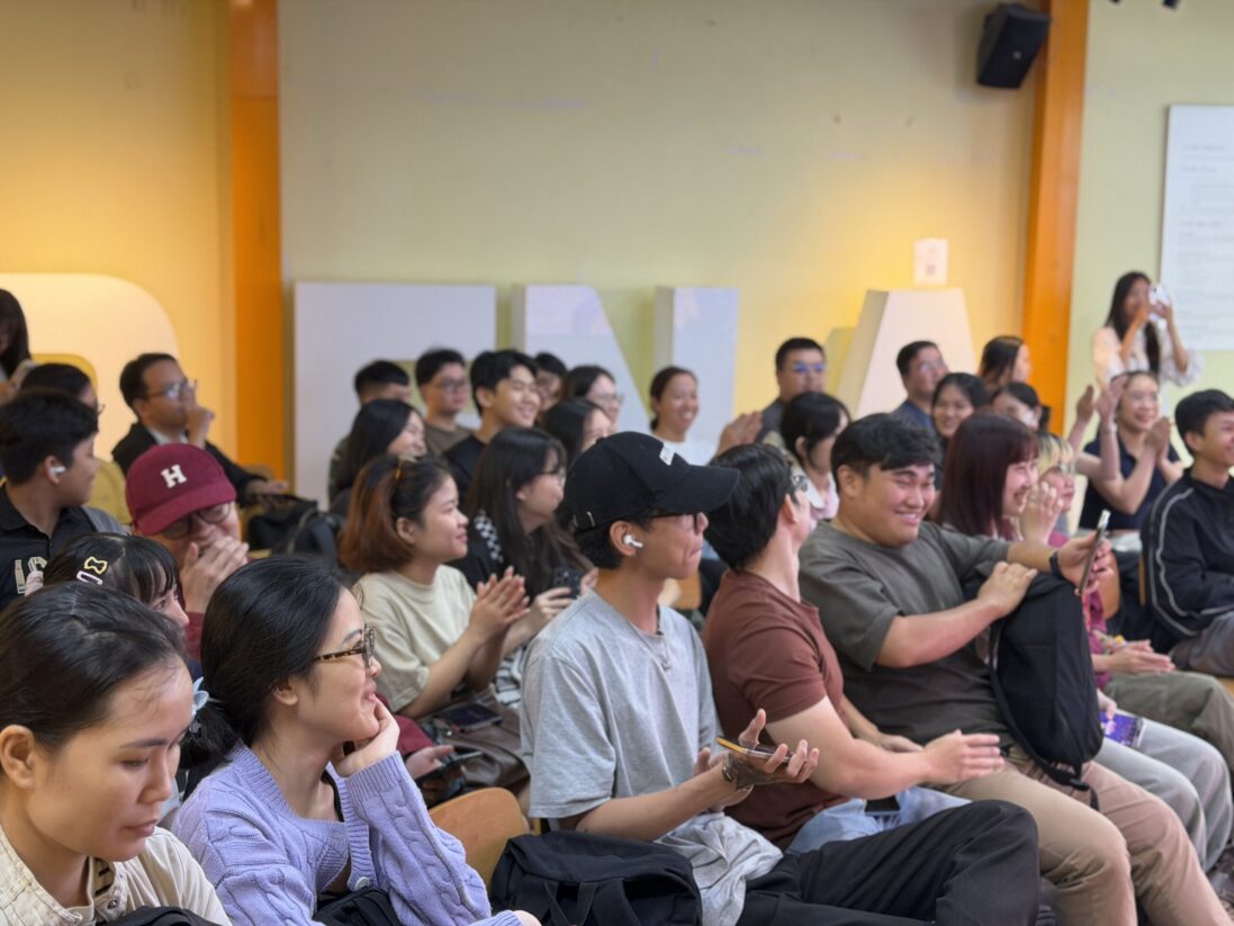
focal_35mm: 48
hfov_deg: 39.7
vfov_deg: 30.3
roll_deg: -0.8
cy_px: 463
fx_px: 1711
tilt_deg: -7.4
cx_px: 617
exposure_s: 1/100
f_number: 1.78
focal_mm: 6.76
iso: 250
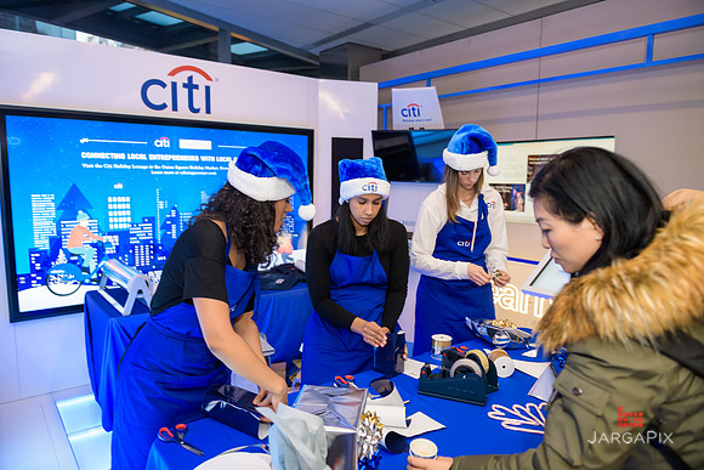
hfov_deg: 73.7
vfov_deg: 53.2
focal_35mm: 24
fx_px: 469
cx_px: 352
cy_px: 235
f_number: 3.2
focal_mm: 24
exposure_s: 1/125
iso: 800
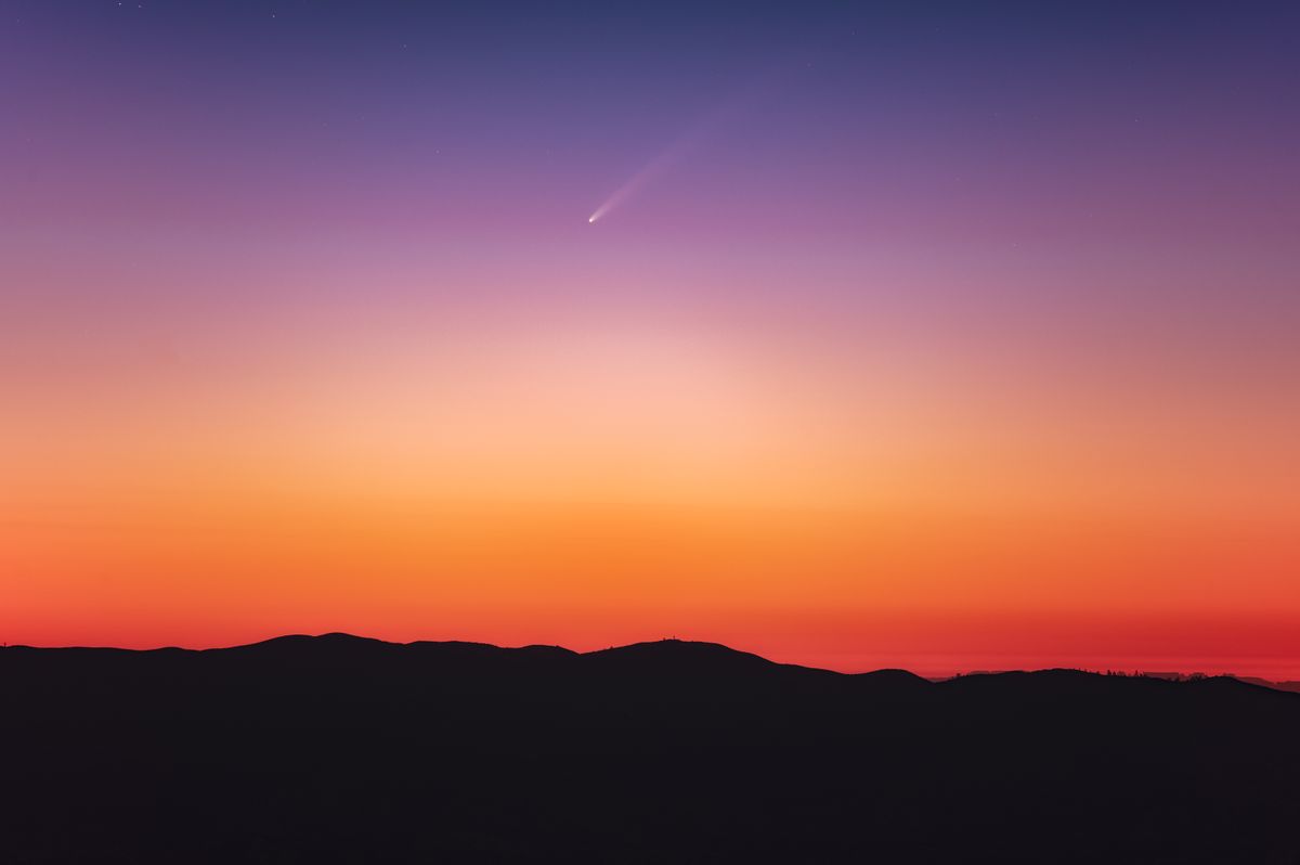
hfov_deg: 10.3
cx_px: 650
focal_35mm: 200
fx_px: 7216
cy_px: 432
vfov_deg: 6.9
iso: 100
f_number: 2.8
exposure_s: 25
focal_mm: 200
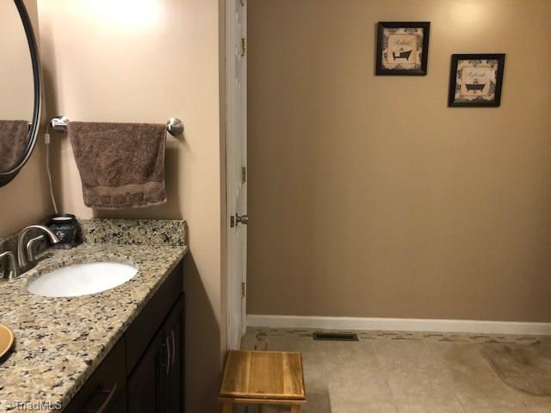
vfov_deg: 49.7
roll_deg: -1.4
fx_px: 446
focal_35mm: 28
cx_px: 276
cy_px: 206
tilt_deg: -12.4
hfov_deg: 63.4
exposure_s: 1/60
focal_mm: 3.99
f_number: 1.8
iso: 200
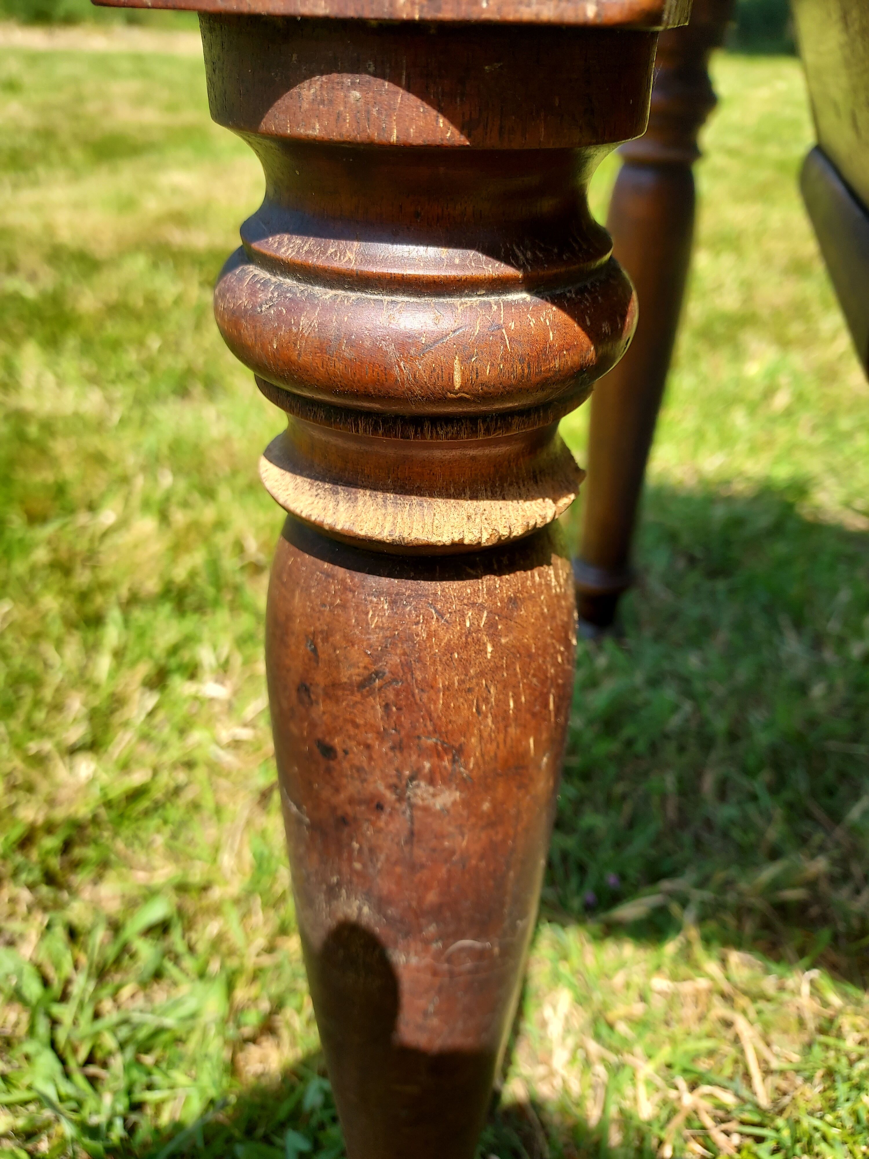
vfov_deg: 71.6
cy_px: 580
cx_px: 434
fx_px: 803
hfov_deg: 56.8
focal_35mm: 24
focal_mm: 4.6
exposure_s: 1/518
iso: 40
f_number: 1.8
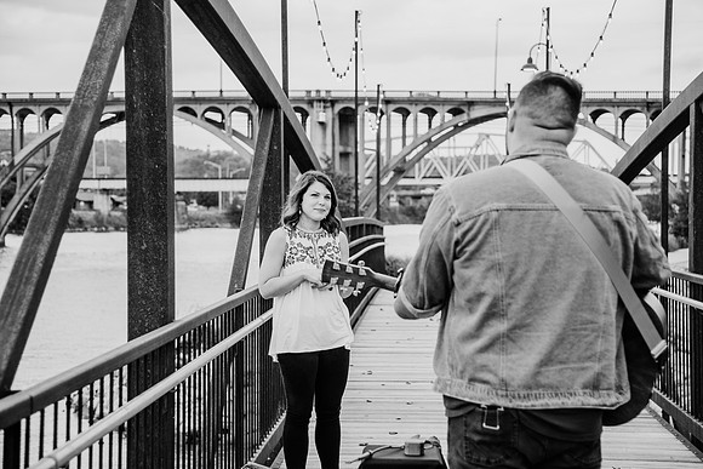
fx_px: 1203
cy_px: 235
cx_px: 364
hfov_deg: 32.6
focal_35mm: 62
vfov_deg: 22.1
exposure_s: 1/640
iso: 400
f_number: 4
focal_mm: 58
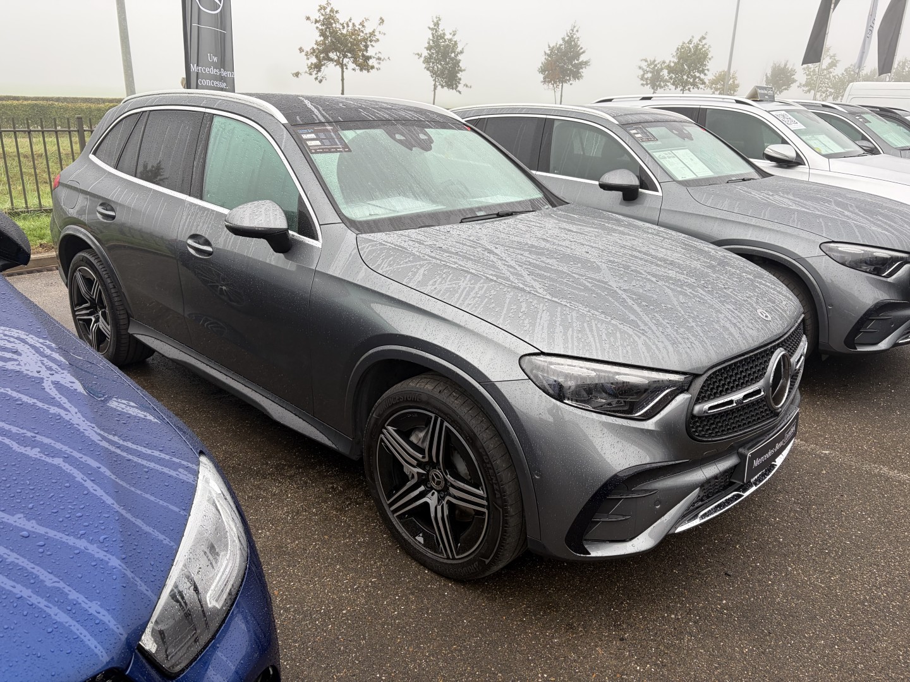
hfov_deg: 67.3
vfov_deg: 53.1
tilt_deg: -17.2
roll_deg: -1.9
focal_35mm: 26
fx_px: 683
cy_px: 341
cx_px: 455
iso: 32
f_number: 1.6
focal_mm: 5.96
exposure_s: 1/153
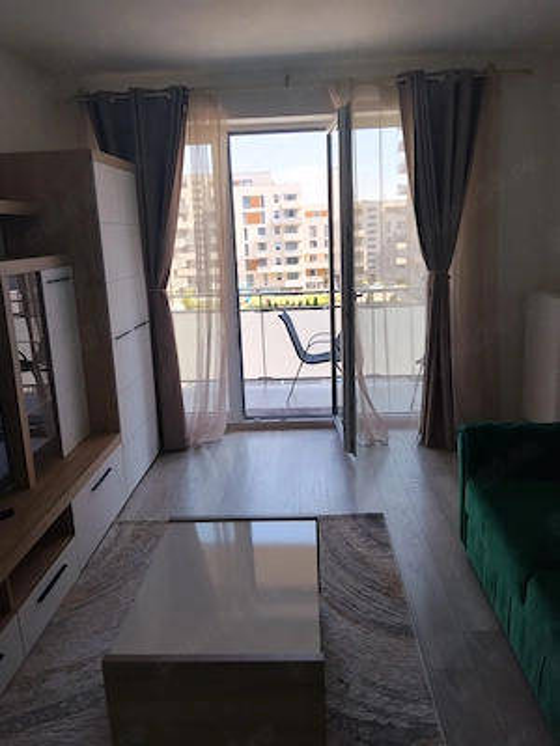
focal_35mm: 29
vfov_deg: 61.7
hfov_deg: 48.2
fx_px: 626
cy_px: 373
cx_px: 280
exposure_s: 1/196
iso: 50
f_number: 1.8
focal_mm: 3.96
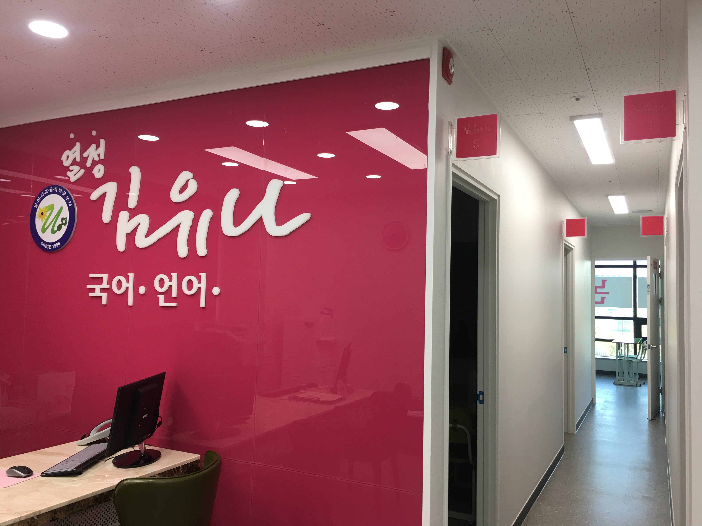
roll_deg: -1.5
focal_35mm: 29
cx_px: 351
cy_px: 263
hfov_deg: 61.7
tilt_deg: +4.2
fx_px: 588
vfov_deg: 48.2
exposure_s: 1/30
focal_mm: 4.15
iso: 25
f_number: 2.2
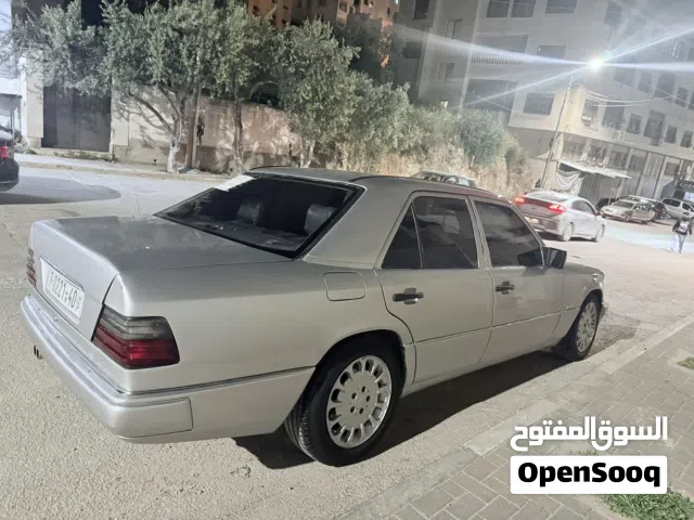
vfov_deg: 56.8
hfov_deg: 71.6
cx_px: 347
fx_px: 481
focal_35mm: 24
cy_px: 260
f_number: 1.78
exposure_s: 1/25
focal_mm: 6.76
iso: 1000
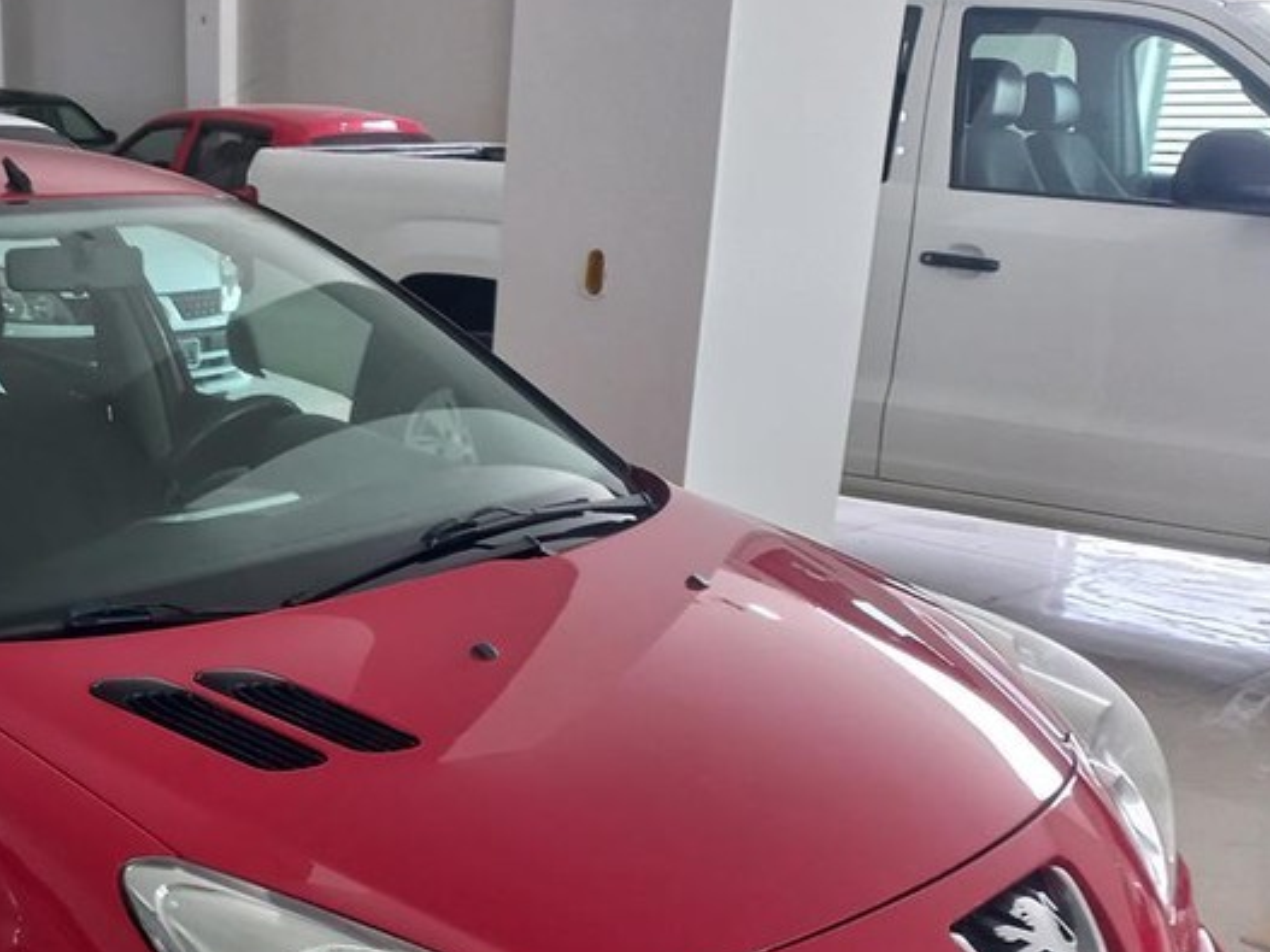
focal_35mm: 47
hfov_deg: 38.6
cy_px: 797
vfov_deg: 29.9
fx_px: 1724
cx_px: 219
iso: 250
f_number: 1.8
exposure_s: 1/33
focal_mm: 4.6
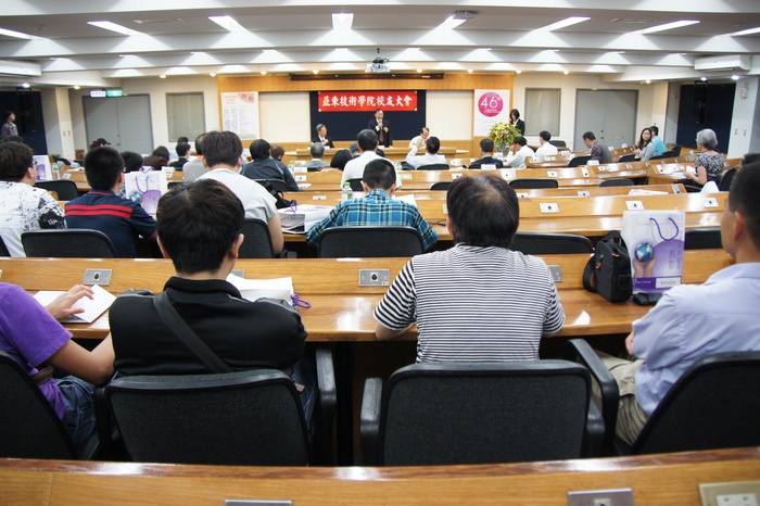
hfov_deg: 67.4
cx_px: 380
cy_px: 253
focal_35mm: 27
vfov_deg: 47.9
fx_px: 570
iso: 400
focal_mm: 18
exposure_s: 1/30
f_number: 3.5
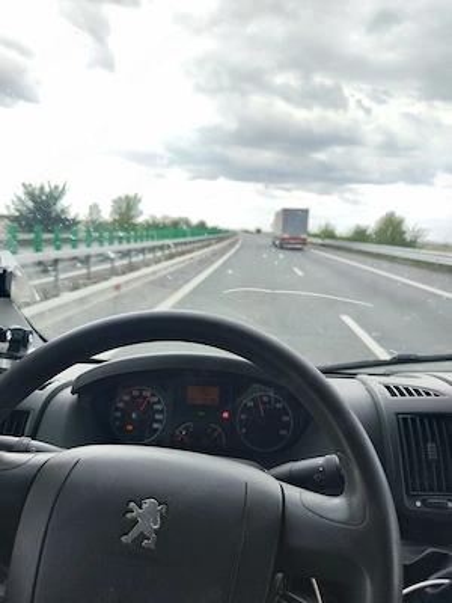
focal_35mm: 23
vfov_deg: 73.9
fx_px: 400
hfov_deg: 58.9
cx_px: 226
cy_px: 302
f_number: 1.69
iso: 50
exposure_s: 1/188
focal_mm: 7.01
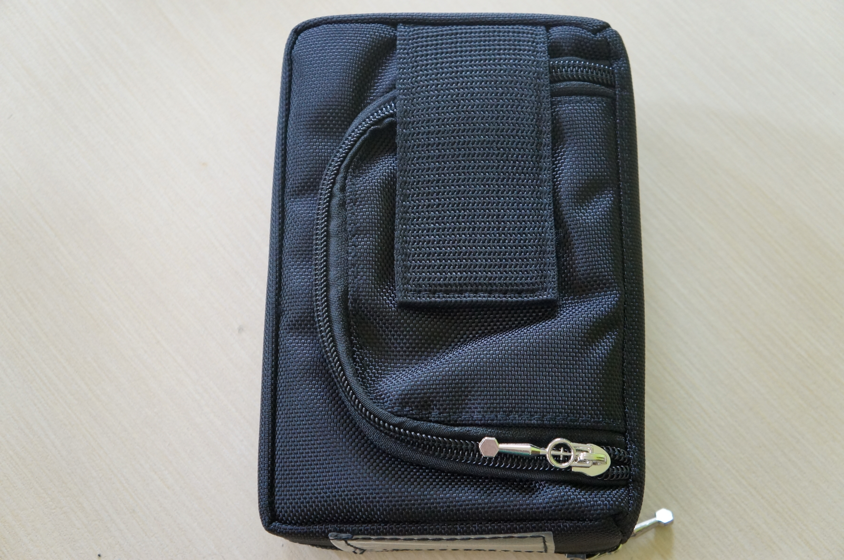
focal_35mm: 52
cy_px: 280
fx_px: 1229
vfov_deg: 25.7
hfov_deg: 37.9
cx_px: 422
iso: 2000
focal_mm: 35
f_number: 4.5
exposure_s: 1/60
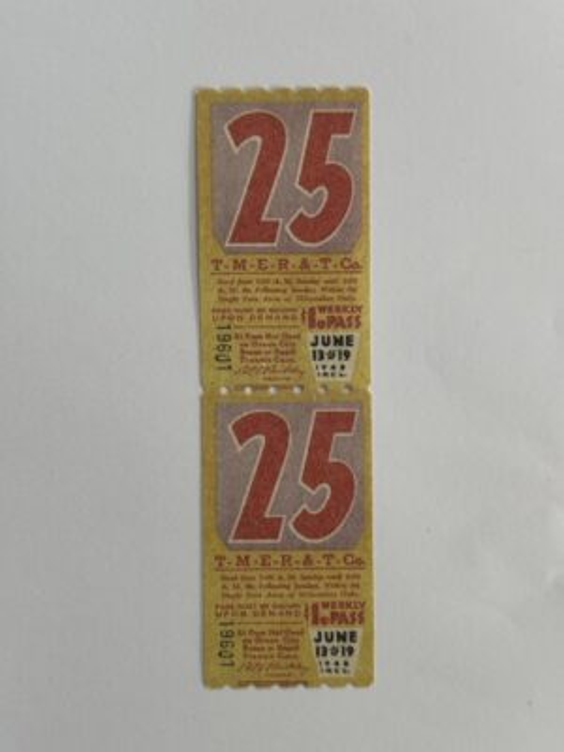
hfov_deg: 30.3
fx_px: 1043
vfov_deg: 39.7
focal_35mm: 48
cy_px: 376
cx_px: 282
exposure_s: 1/100
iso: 100
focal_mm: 6.76
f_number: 1.78
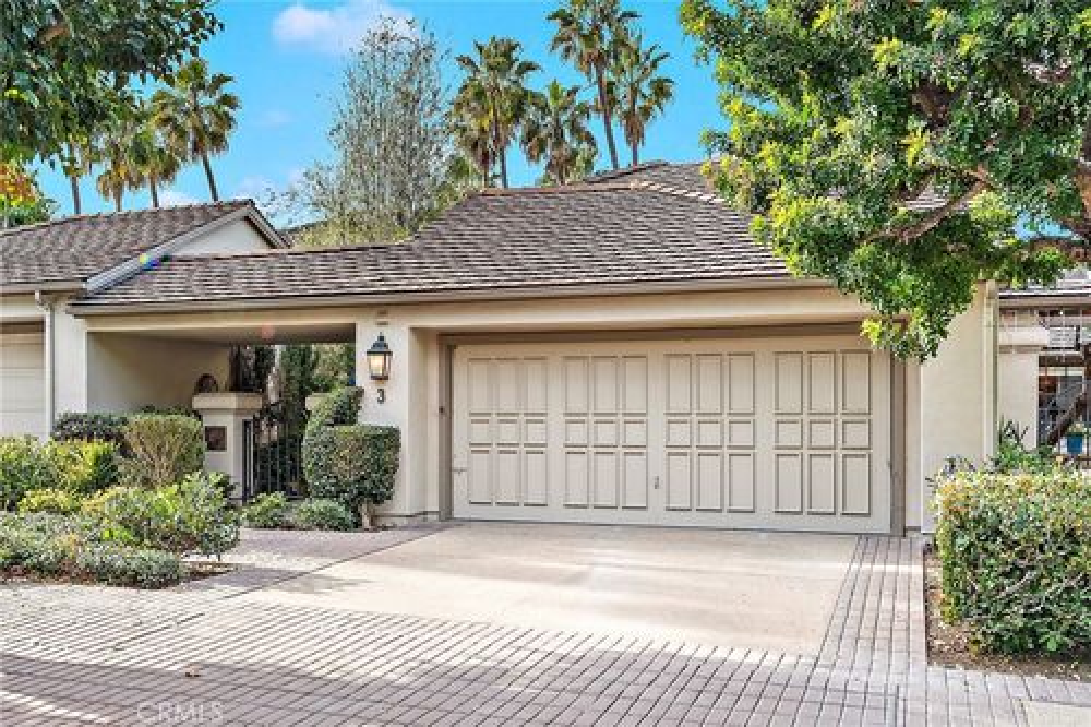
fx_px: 576
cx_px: 546
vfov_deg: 64.5
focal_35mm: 19
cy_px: 364
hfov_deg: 86.9
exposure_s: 1/1600
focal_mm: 19
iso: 160
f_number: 7.1
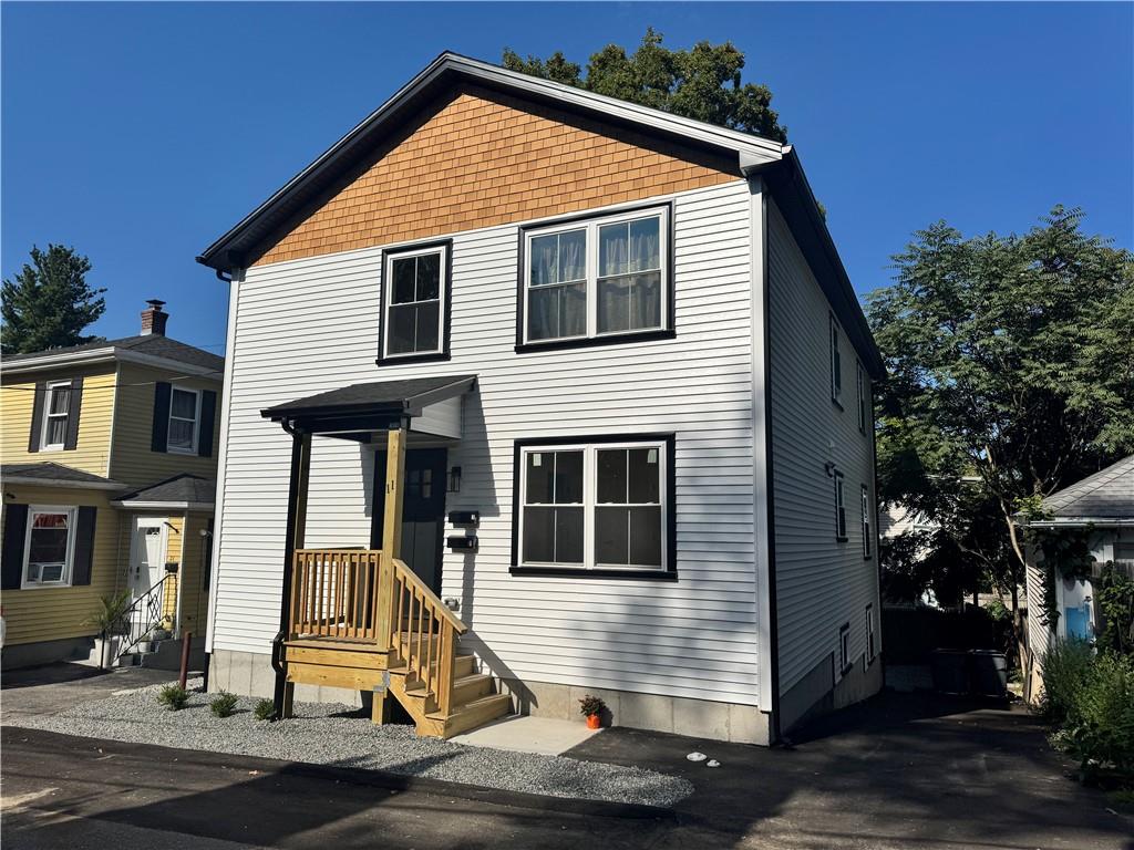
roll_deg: -1.1
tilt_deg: +7.4
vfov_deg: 56.8
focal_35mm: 24
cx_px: 567
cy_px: 425
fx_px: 786
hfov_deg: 71.6
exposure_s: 1/12346
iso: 80
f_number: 1.78
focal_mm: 6.76
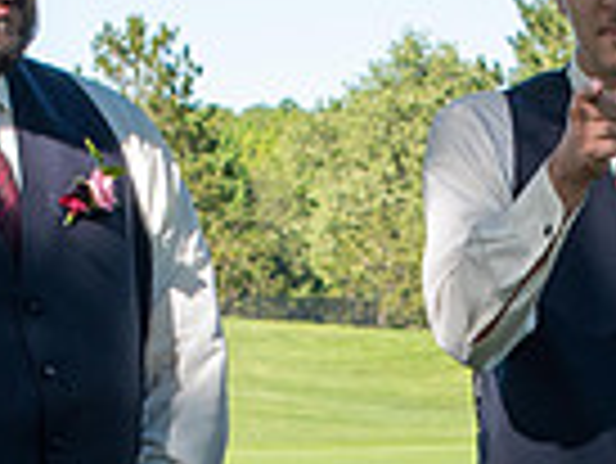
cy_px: 729
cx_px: 447
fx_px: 5504
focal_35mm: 309
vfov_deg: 4.8
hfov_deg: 6.4
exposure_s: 1/250
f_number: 8
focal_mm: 38
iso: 200
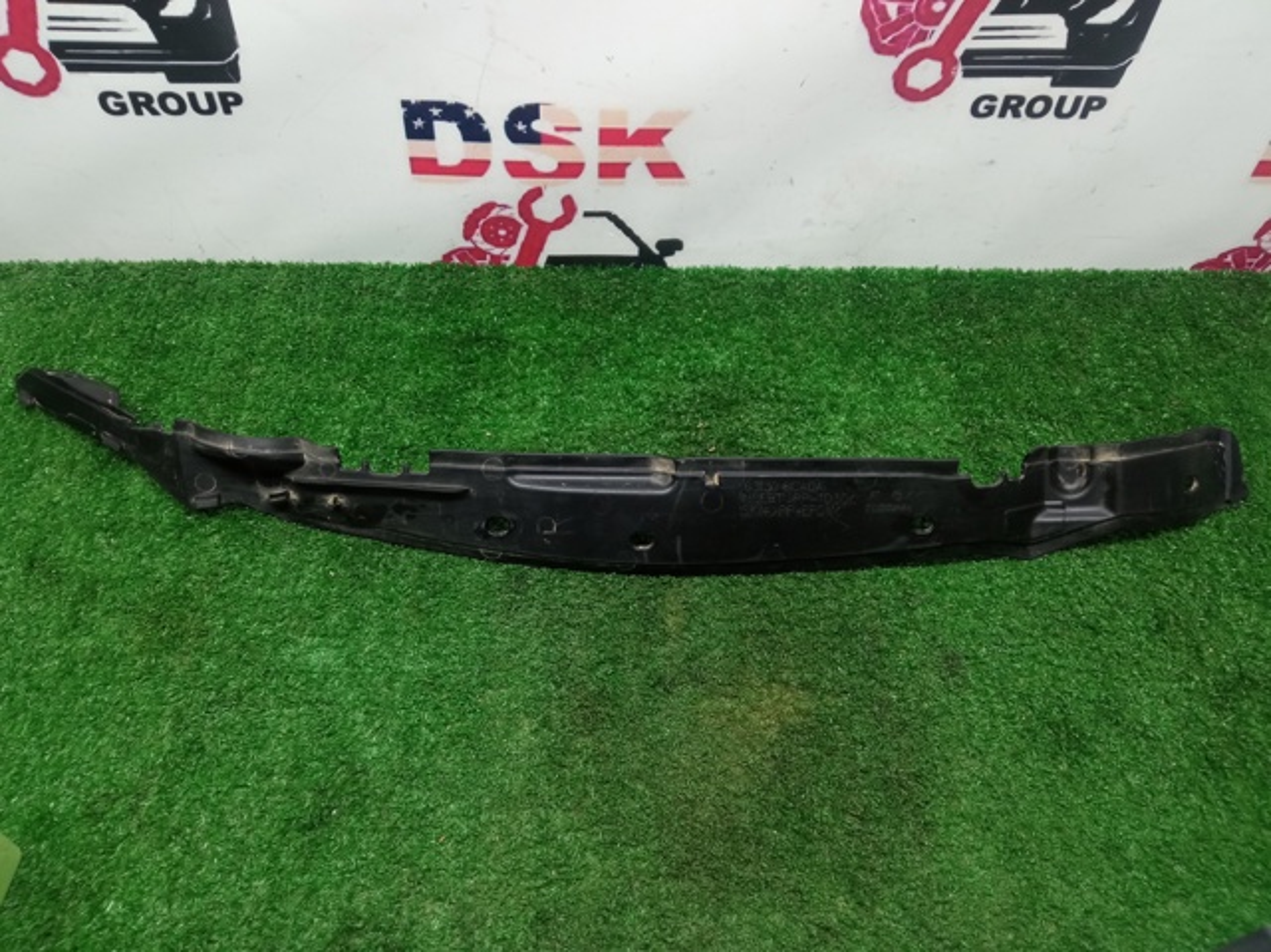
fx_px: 991
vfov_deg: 51.3
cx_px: 636
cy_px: 476
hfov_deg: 65.4
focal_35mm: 27
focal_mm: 3.79
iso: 319
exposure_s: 1/33.3
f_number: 2.2
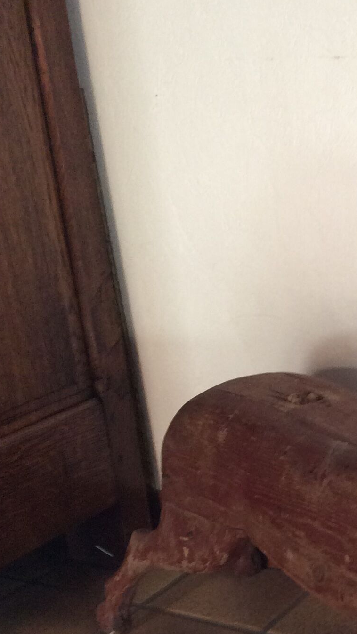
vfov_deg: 30.9
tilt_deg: -22.7
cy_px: 470
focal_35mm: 67
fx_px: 1127
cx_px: 450
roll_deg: +1.9
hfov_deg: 17.0
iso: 64
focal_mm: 3.3
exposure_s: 1/25
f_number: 2.4
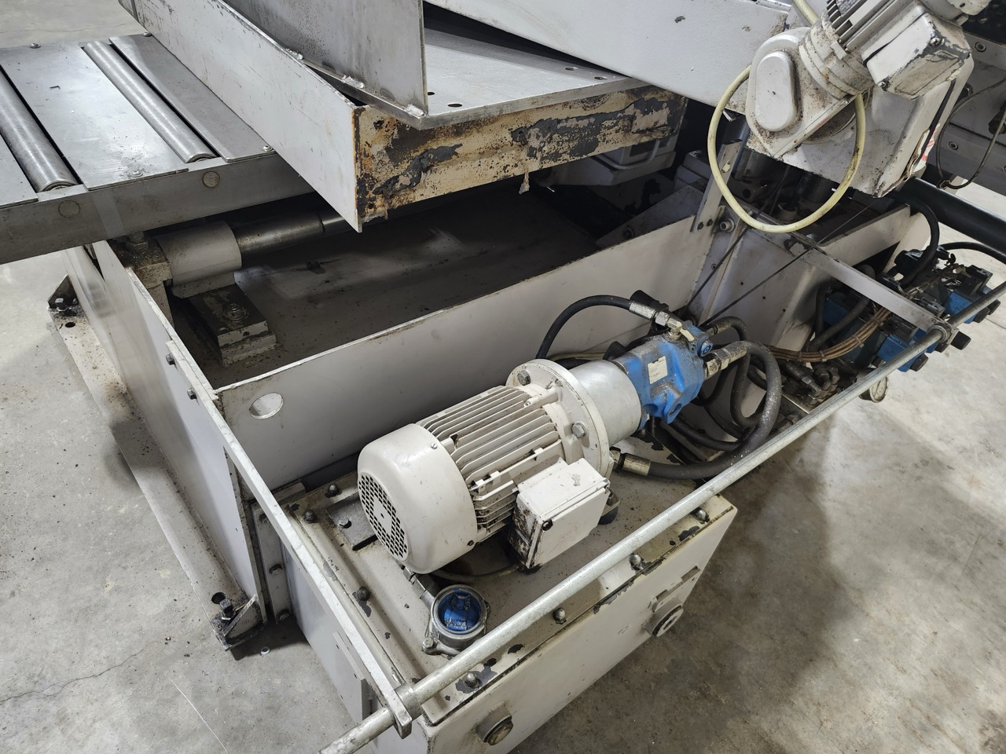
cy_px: 377
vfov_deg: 58.9
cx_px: 503
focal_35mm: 23
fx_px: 668
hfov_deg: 73.9
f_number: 1.8
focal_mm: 5.54
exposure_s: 1/60
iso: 640
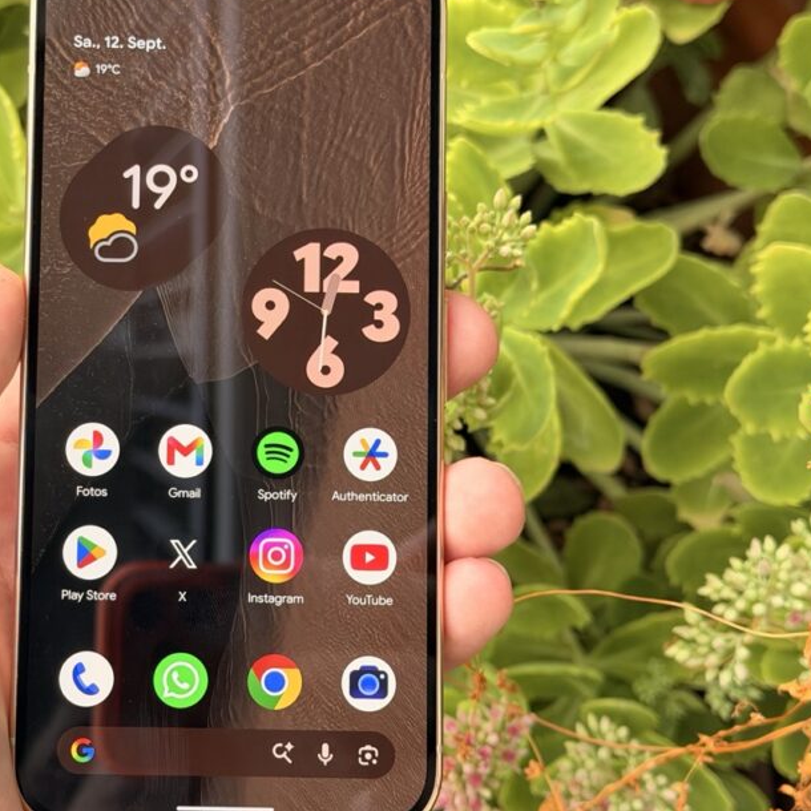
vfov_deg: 24.3
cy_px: 385
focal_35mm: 71
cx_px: 229
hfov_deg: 24.1
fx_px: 1882
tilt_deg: -73.7
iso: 50
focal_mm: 6.76
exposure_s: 1/156
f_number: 1.78
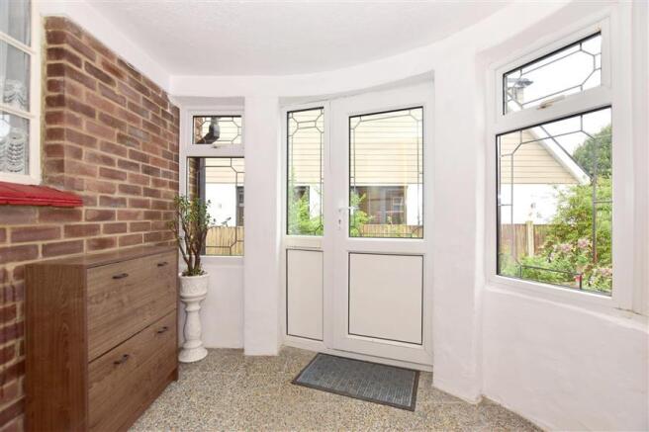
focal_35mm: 15
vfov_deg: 77.3
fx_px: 270
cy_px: 216
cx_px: 324
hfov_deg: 100.4
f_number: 5.6
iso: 400
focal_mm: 10
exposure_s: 1/125
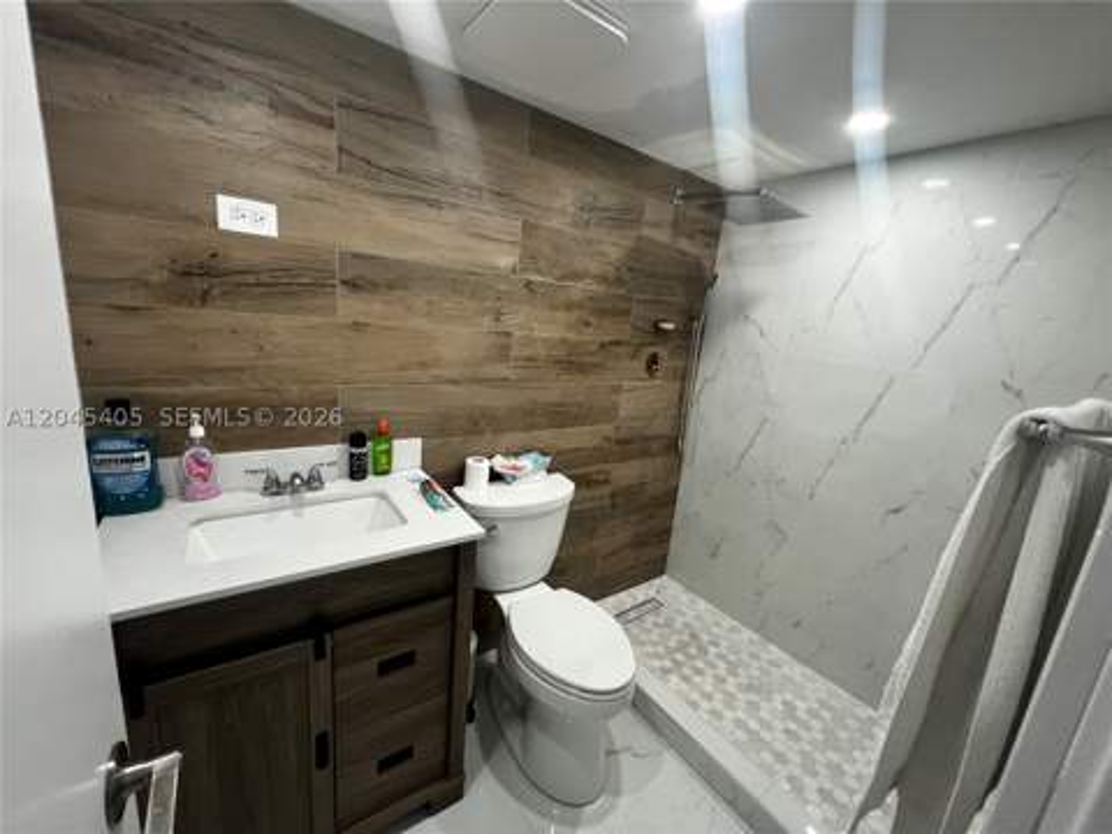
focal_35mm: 13
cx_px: 556
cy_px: 417
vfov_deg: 89.9
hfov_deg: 106.2
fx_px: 418
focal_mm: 1.57
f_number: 1.8
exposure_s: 1/99
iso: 160
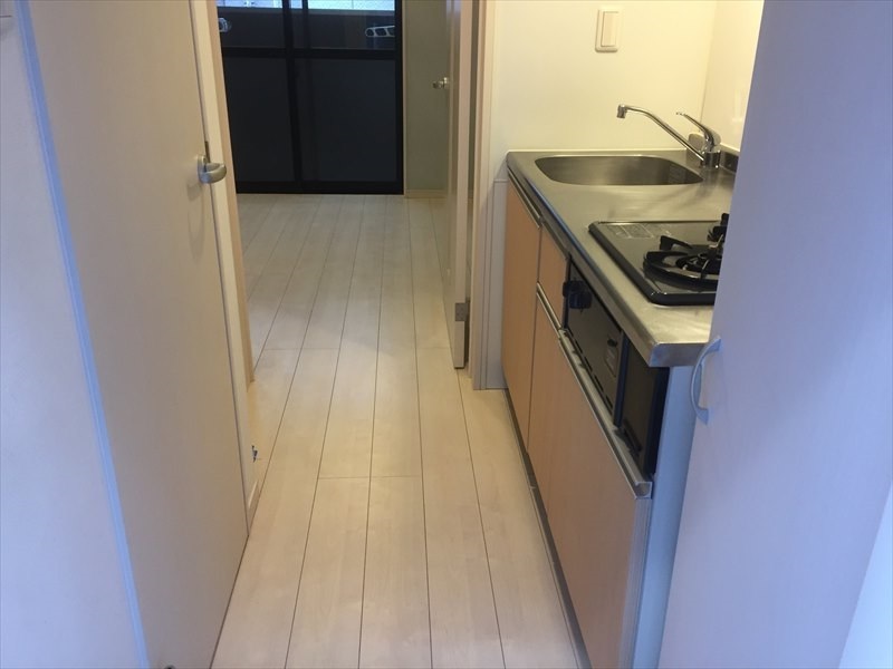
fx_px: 748
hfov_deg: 61.7
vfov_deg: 48.2
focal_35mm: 29
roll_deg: +1.3
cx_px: 446
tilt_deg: -22.7
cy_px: 334
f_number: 2.2
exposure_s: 1/30
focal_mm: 4.15
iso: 100
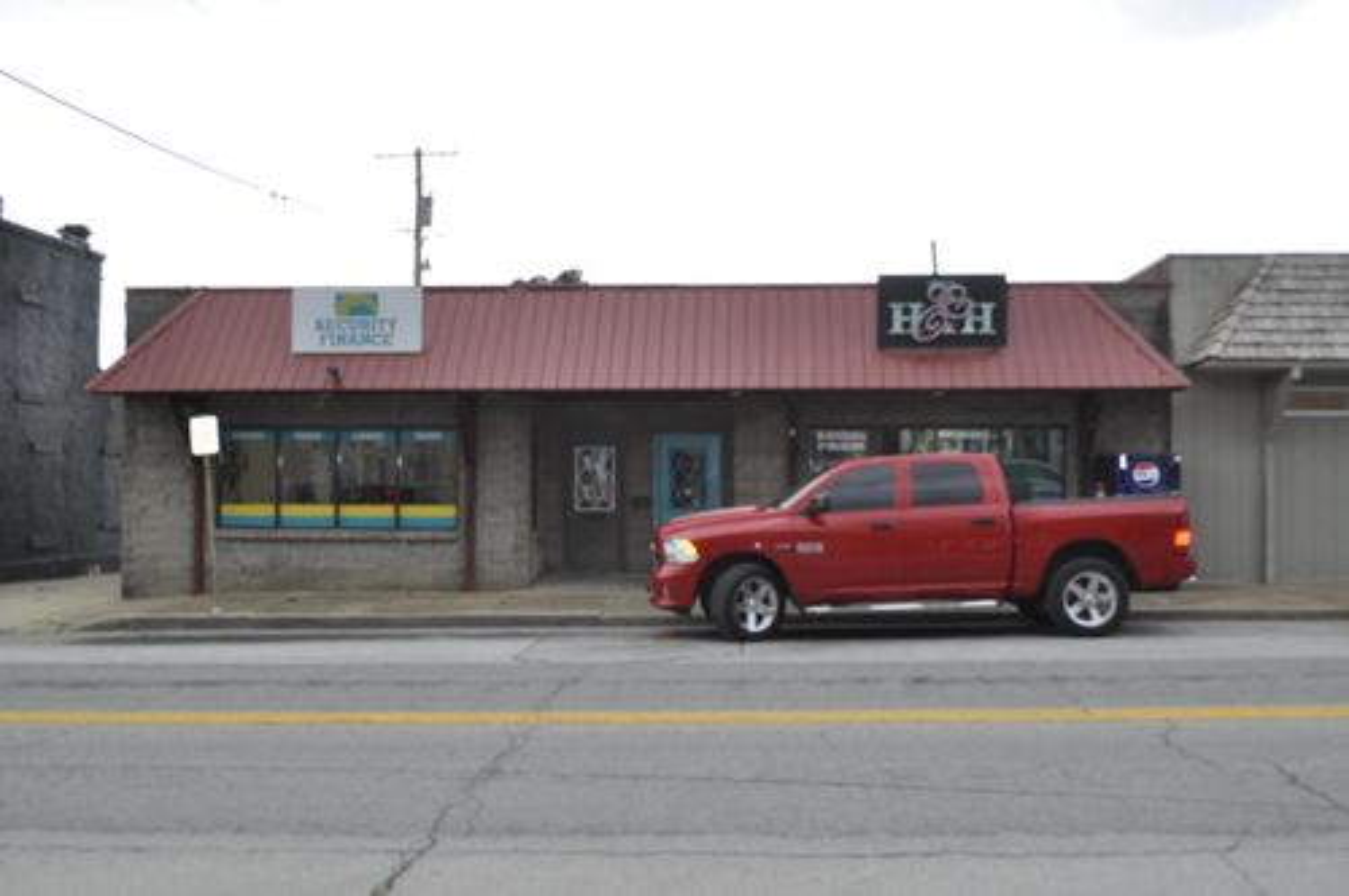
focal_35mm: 36
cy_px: 448
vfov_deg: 36.8
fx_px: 1347
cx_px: 674
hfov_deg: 53.2
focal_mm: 24
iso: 400
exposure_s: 1/200
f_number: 8
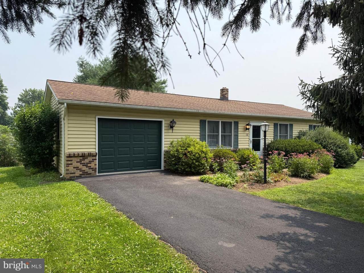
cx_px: 182
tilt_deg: +0.3
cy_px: 136
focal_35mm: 24
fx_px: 252
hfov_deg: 71.6
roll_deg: +0.5
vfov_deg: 56.8
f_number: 1.78
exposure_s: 1/3145
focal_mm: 6.76
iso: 80
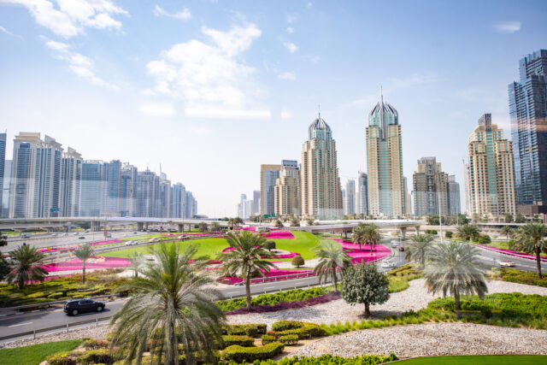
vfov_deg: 53.2
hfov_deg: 73.7
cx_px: 274
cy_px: 182
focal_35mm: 24
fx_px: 365
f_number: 4
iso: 320
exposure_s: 1/500
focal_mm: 24
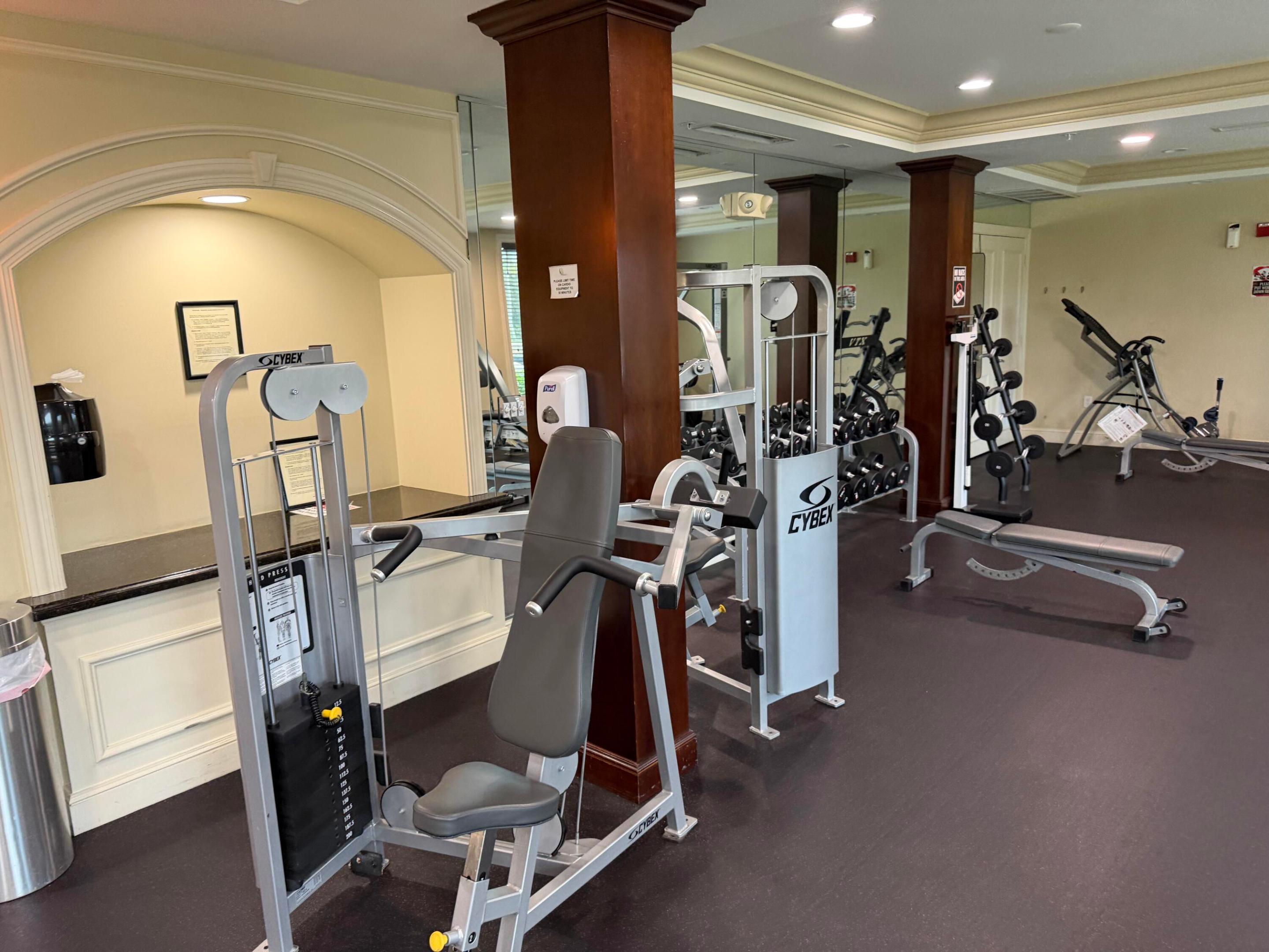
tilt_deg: -7.6
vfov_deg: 56.8
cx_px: 634
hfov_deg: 71.6
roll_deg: +5.4
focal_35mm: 24
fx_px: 880
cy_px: 476
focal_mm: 6.76
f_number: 1.78
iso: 320
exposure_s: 1/60
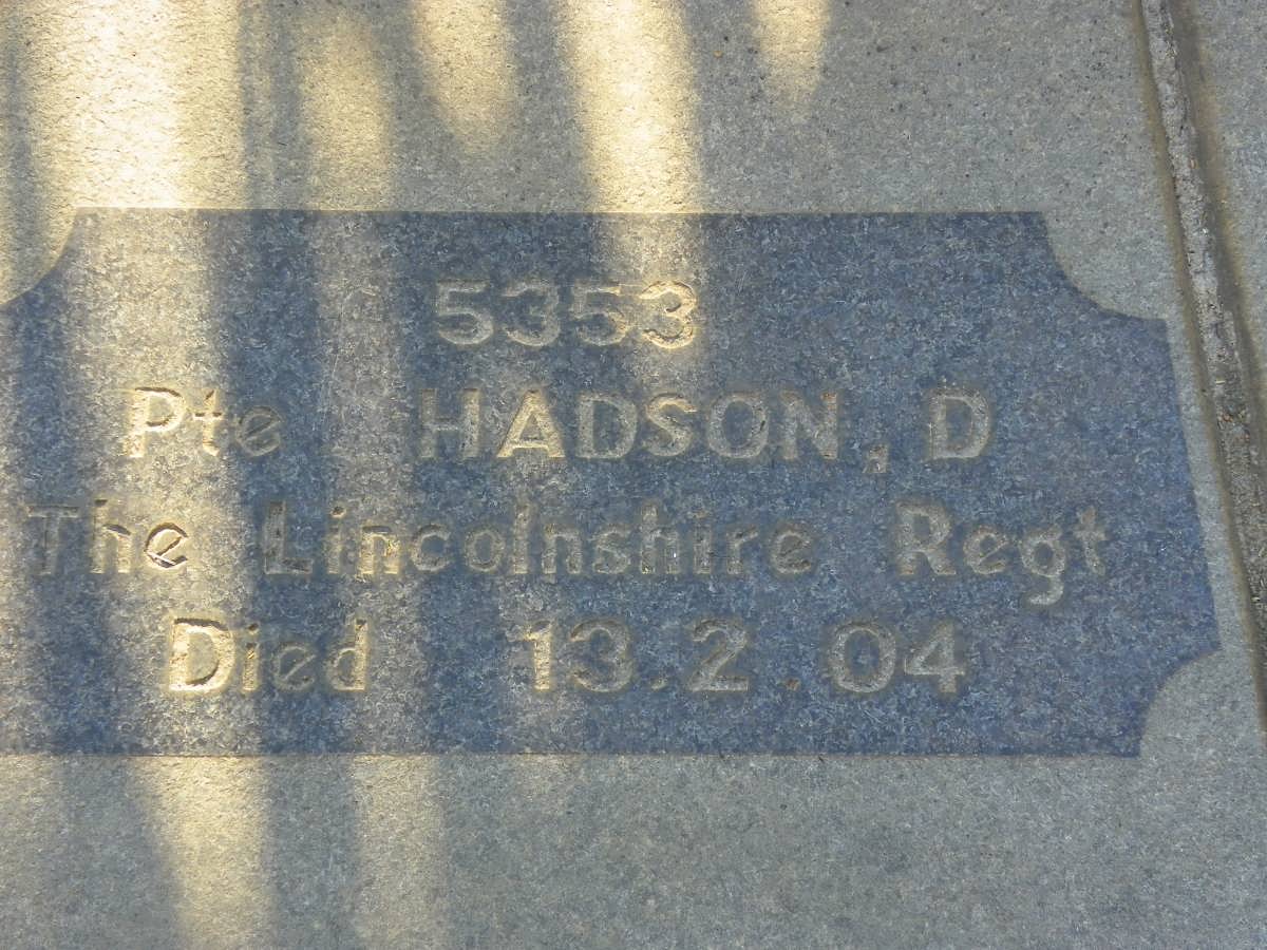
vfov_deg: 21.6
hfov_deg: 28.6
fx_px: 2489
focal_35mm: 68
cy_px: 475
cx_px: 634
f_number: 3.5
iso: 64
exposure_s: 1/80
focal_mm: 12.1
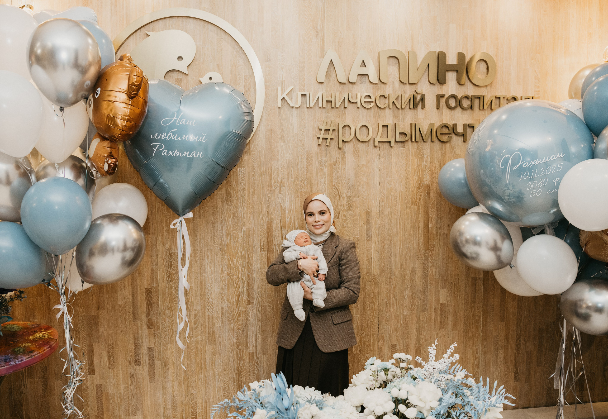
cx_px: 286
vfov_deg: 45.7
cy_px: 212
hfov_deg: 62.9
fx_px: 497
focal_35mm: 29
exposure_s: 1/160
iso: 500
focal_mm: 26
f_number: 4
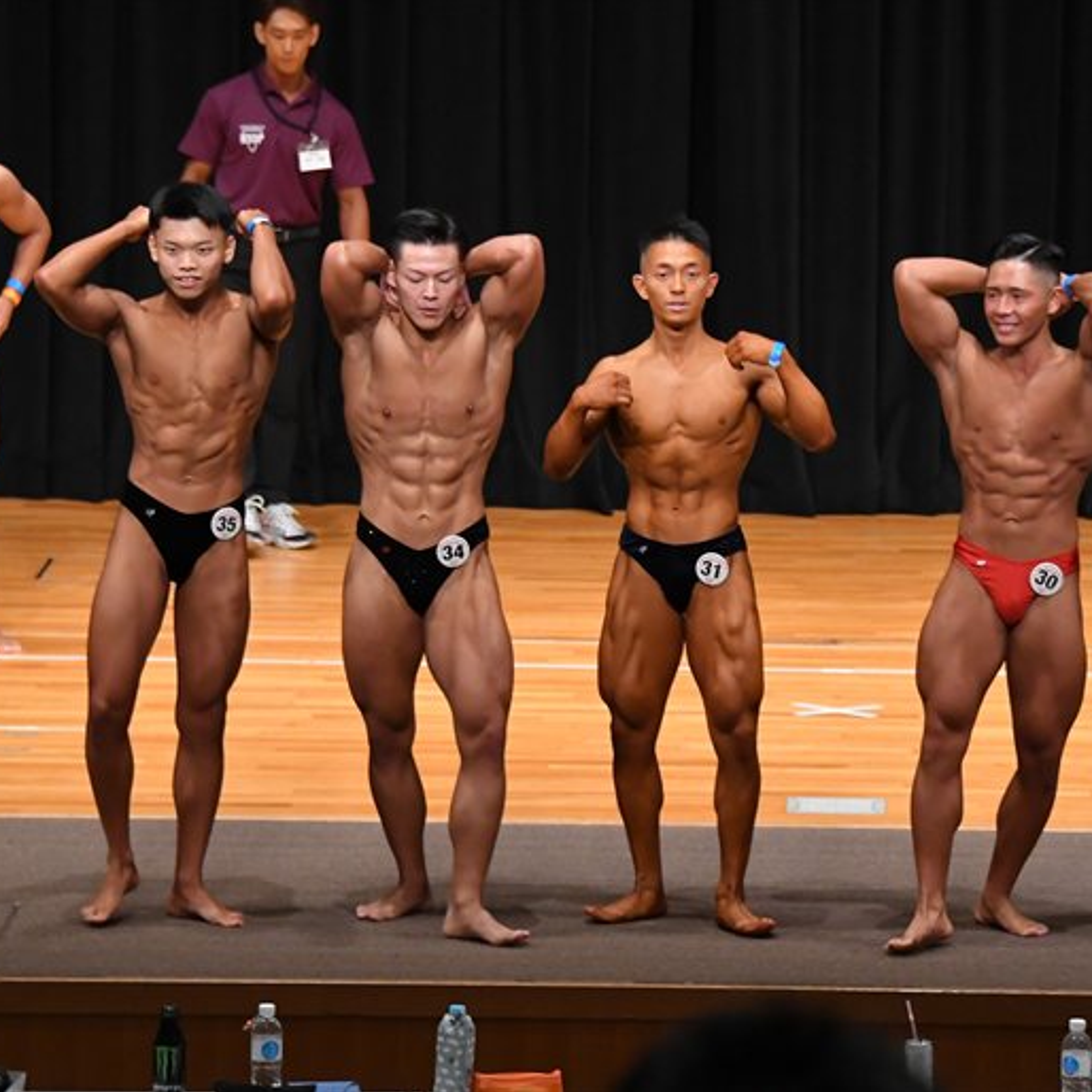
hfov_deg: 7.8
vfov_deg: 7.8
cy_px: 546
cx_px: 760
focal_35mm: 223
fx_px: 7959
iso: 4000
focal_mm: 116
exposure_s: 1/400
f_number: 5.6
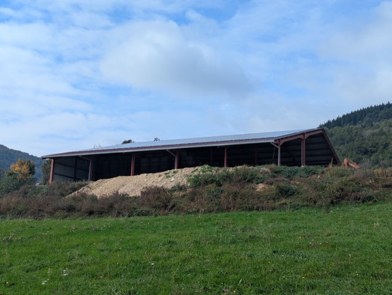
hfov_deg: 39.6
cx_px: 196
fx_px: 544
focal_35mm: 48
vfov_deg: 30.3
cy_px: 148
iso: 48
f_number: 1.85
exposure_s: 1/1808
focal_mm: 6.81
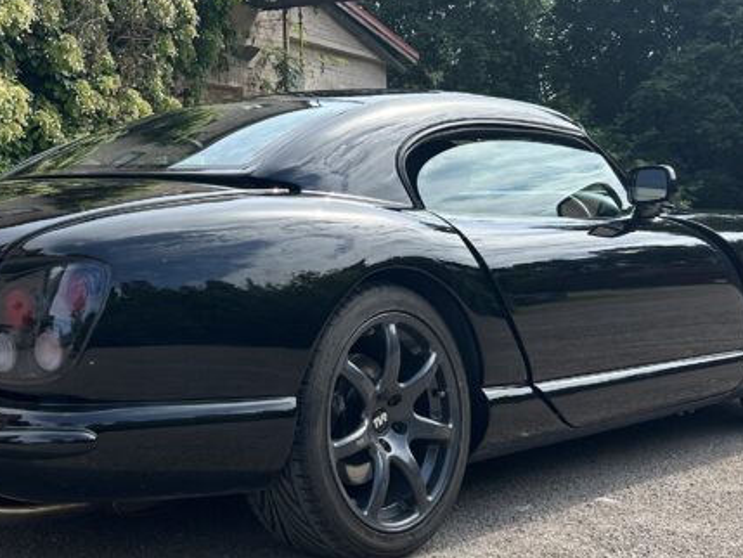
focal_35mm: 62
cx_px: 237
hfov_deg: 30.9
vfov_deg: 23.7
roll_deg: +1.2
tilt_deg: -1.5
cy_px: 255
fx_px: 1331
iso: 50
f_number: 1.5
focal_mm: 5.7
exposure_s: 1/1449
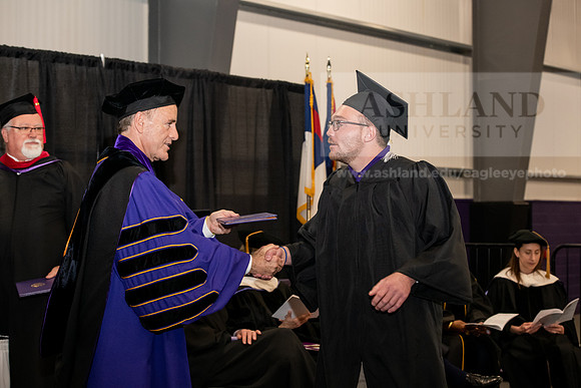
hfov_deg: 28.8
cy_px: 194
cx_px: 290
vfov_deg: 19.5
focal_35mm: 70
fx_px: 1130
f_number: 5.6
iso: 2500
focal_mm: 70
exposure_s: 1/200
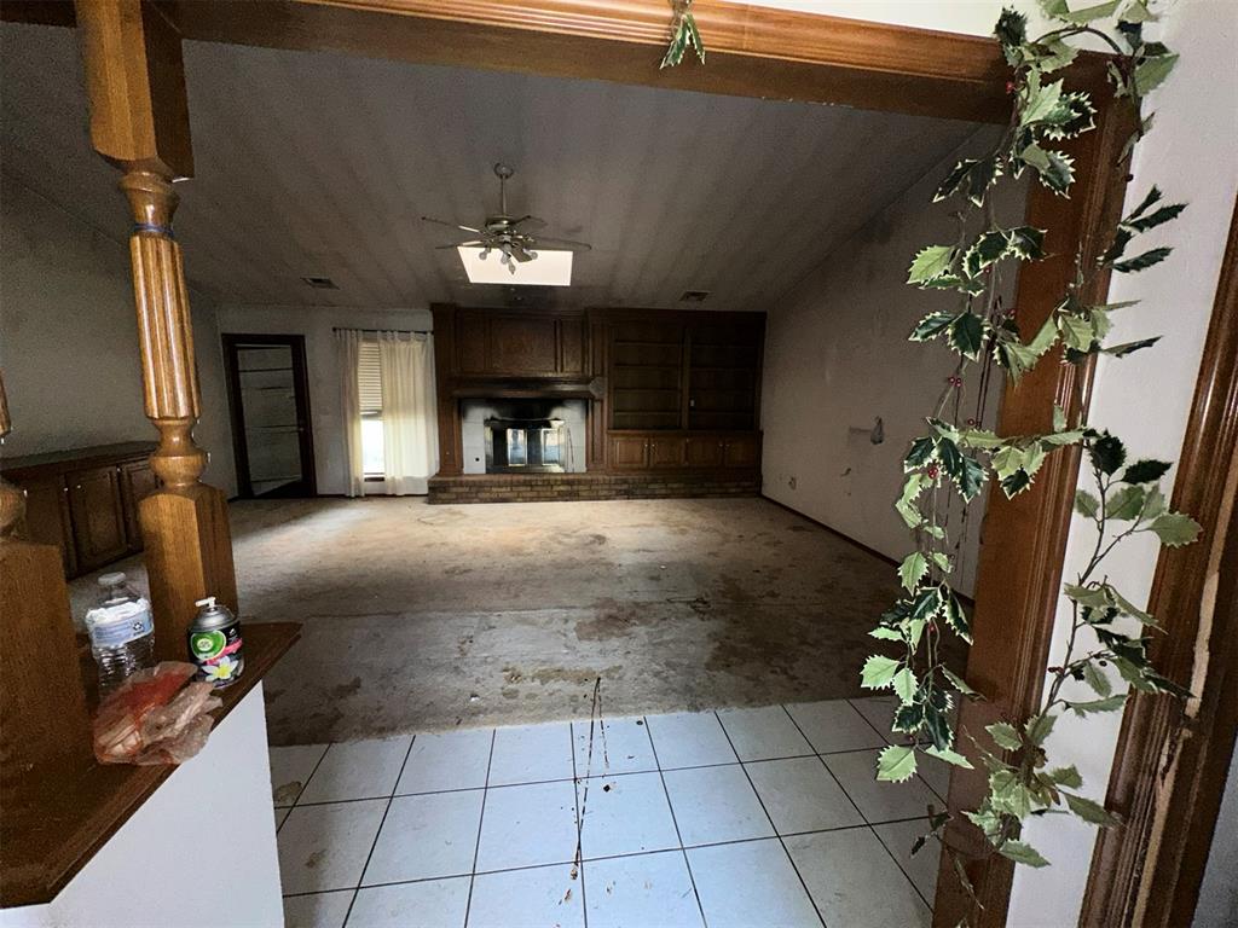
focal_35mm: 14
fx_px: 501
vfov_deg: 85.7
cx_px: 619
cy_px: 464
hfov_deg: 102.1
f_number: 2.2
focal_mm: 2.22
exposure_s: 1/60
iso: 100
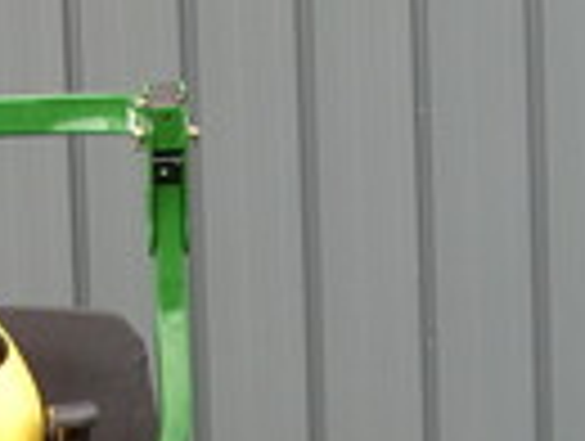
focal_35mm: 146
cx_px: -90
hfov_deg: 13.2
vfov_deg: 9.7
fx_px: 2472
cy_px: 806
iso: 80
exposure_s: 1/90
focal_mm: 7.8
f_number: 2.8
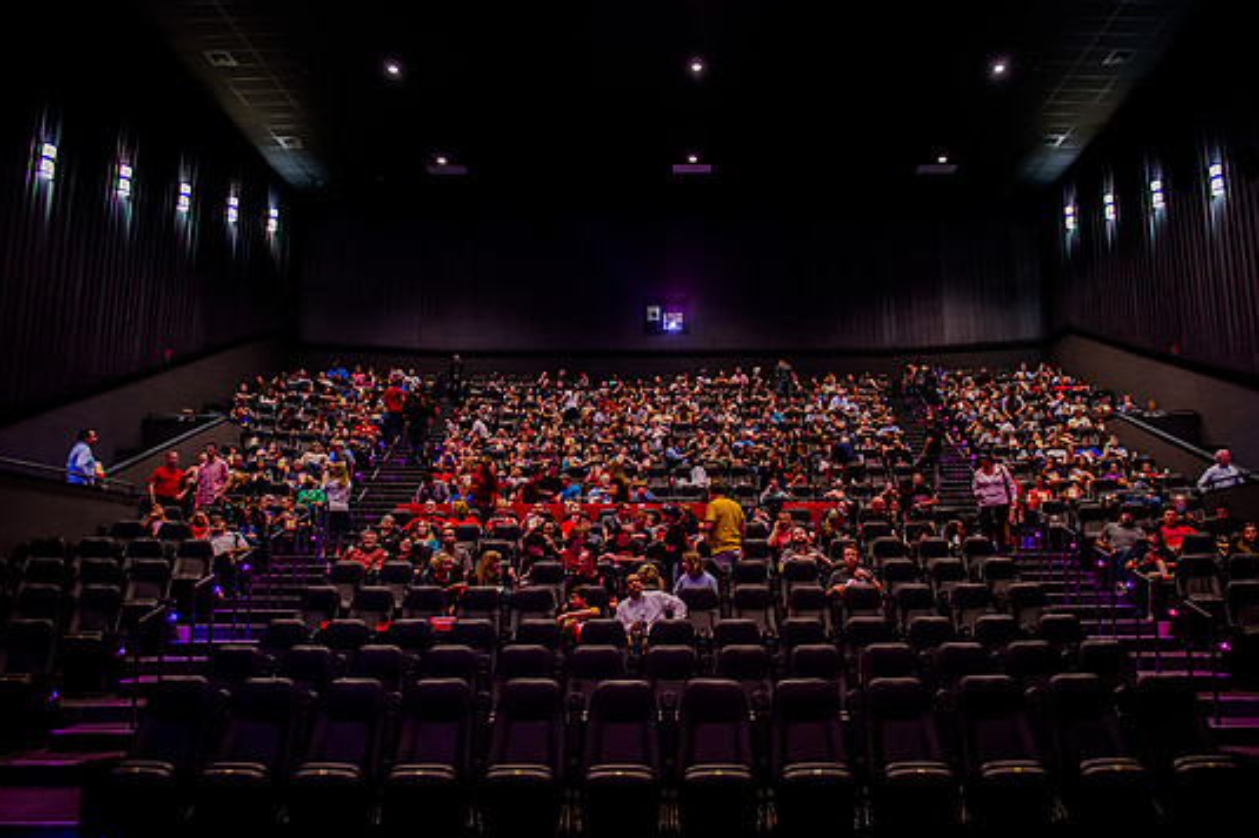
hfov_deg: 69.4
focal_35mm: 26
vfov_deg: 49.5
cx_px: 671
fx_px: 909
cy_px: 450
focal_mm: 24
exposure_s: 1/13
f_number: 2.8
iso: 3200
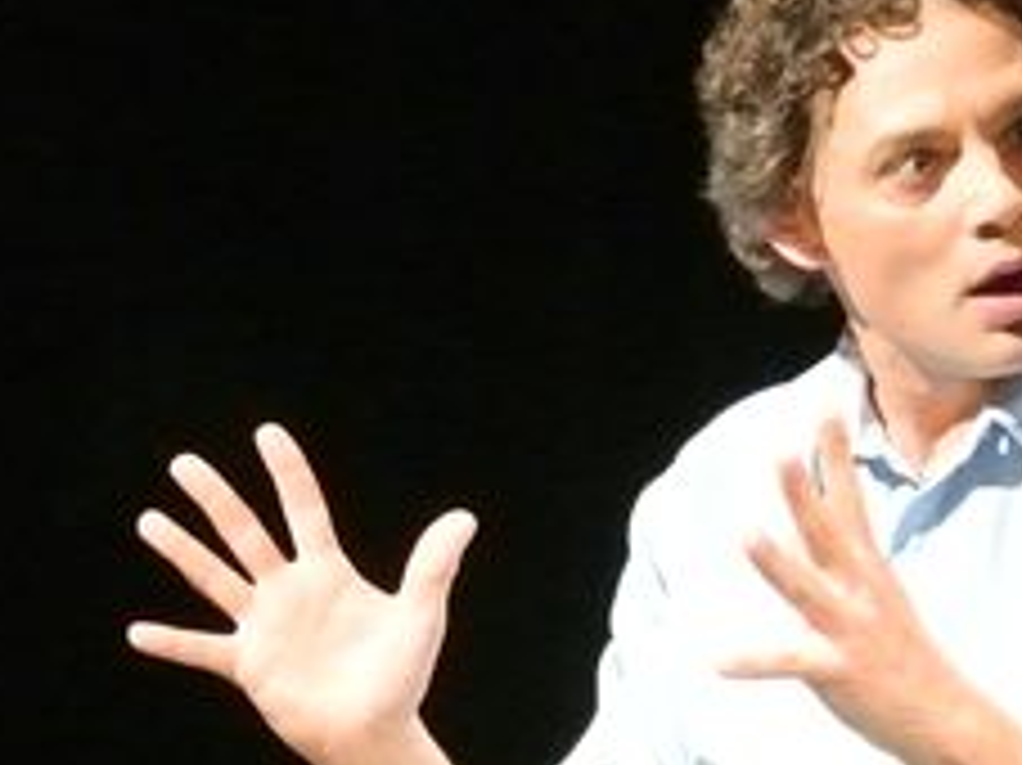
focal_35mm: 543
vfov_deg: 2.7
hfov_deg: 3.7
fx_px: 16023
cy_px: 439
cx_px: 113
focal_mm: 59.4
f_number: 4.5
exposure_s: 1/50
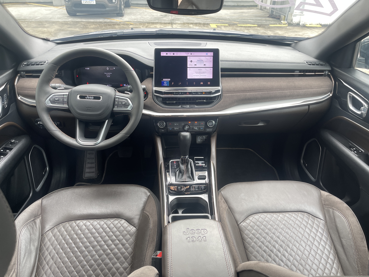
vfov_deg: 54.9
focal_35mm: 25
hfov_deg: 69.4
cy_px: 138
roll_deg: -1.5
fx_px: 266
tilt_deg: -32.0
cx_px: 184
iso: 100
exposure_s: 1/120
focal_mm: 5.1
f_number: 1.6
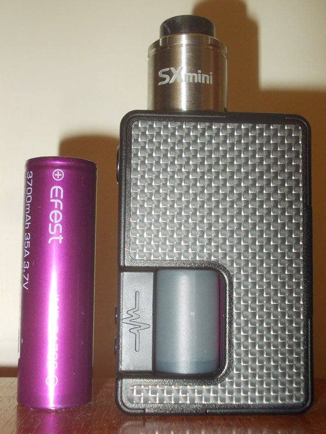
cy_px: 217
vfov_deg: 43.9
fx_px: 540
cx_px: 163
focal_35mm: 43
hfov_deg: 33.6
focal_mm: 6.1
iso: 200
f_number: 3.3
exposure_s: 1/30
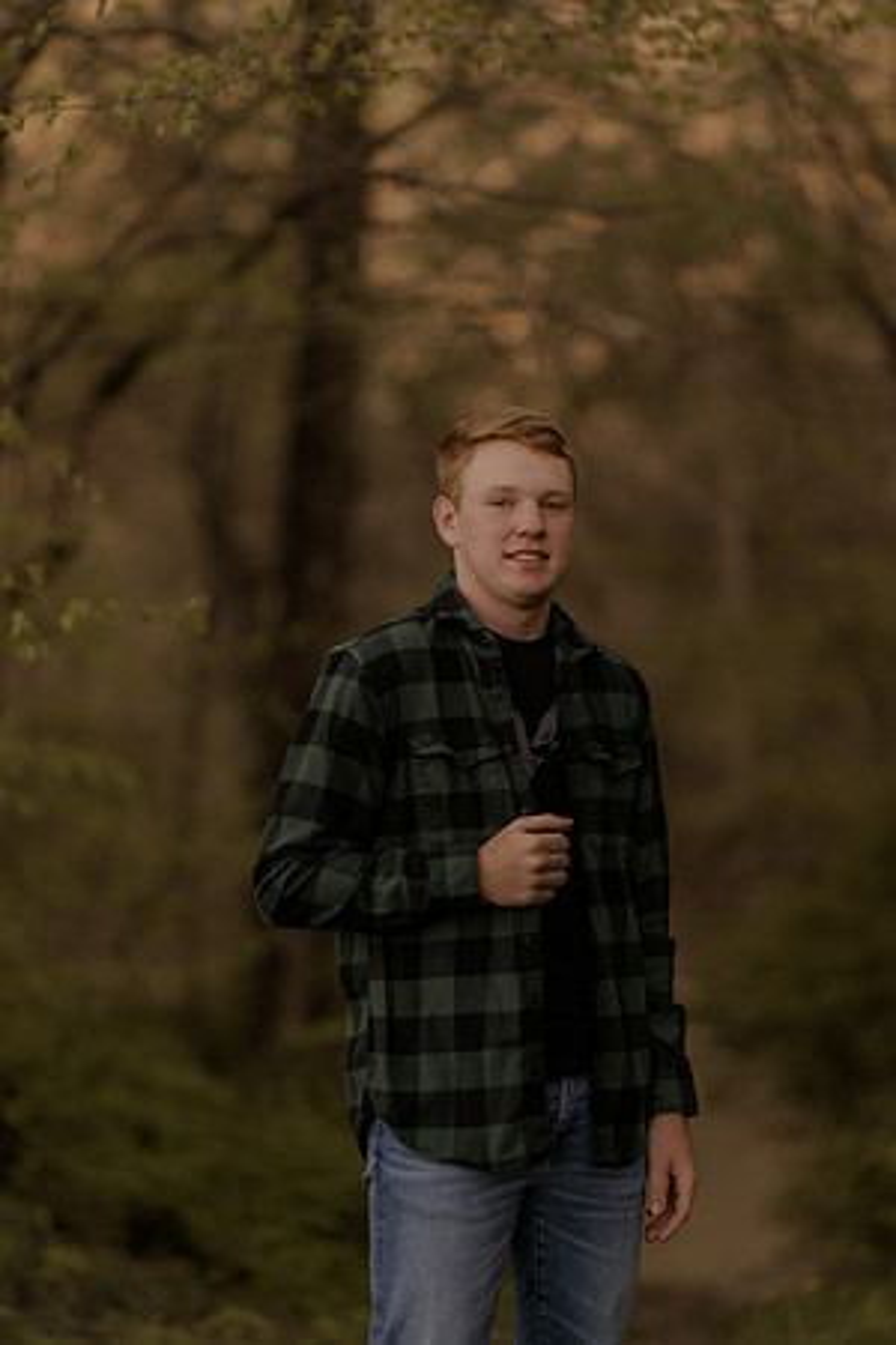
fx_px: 3173
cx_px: 448
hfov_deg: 16.1
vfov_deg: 23.9
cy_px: 672
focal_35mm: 85
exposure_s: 1/800
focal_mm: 85
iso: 250
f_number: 1.4
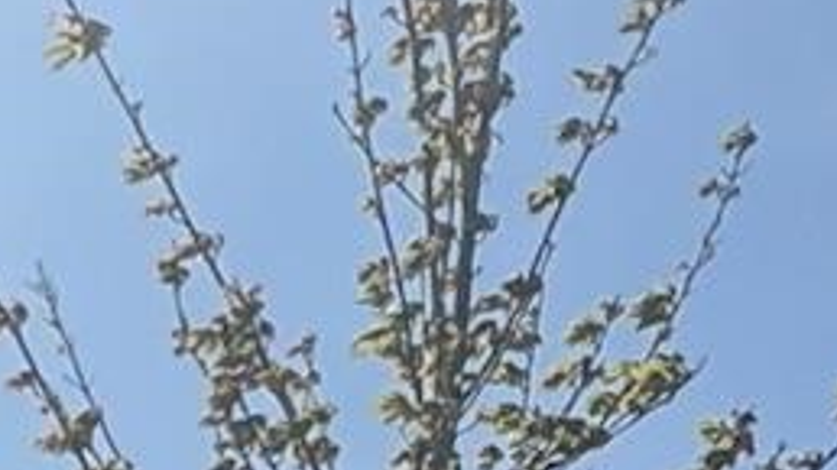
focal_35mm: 121
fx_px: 2685
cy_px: 1588
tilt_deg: +1.9
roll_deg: -2.0
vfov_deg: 8.0
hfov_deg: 17.5
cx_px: 94
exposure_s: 1/3906
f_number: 2.2
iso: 50
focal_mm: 2.22
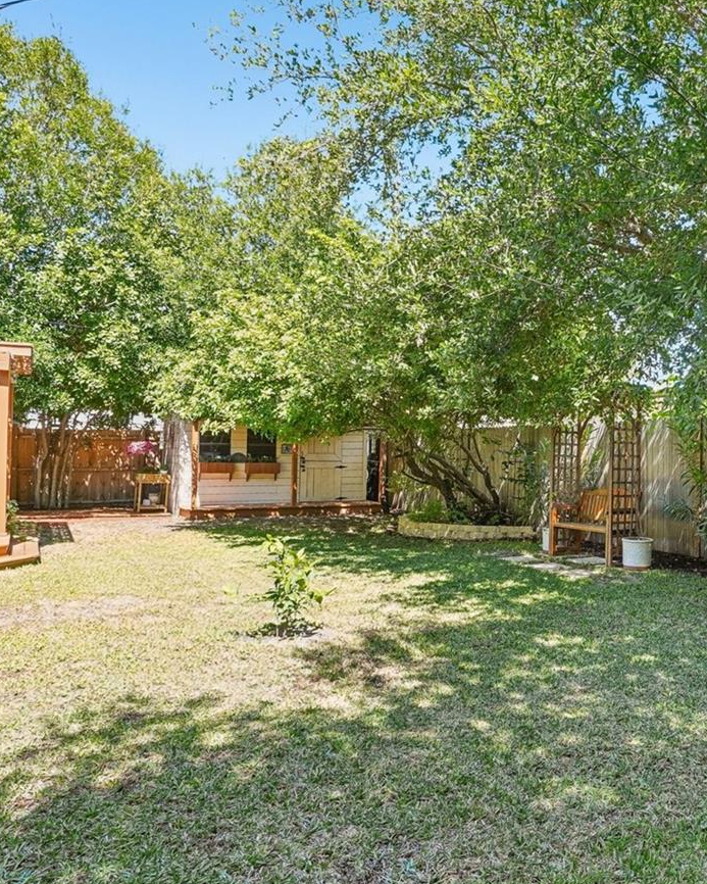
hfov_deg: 50.7
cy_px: 500
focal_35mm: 26
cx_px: 592
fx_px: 680
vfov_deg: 65.8
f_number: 8
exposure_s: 1/30
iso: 160
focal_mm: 10
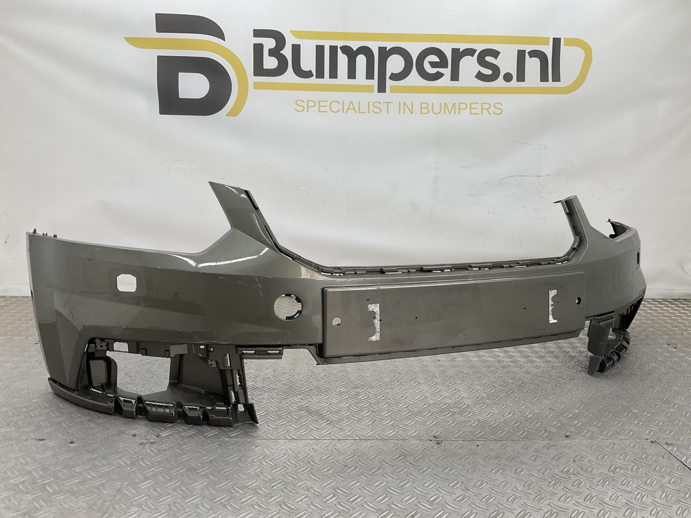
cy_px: 259
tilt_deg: -9.5
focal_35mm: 29
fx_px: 579
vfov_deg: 48.2
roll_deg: -2.4
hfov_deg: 61.7
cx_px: 346
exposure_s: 1/120
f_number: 1.8
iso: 20
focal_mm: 3
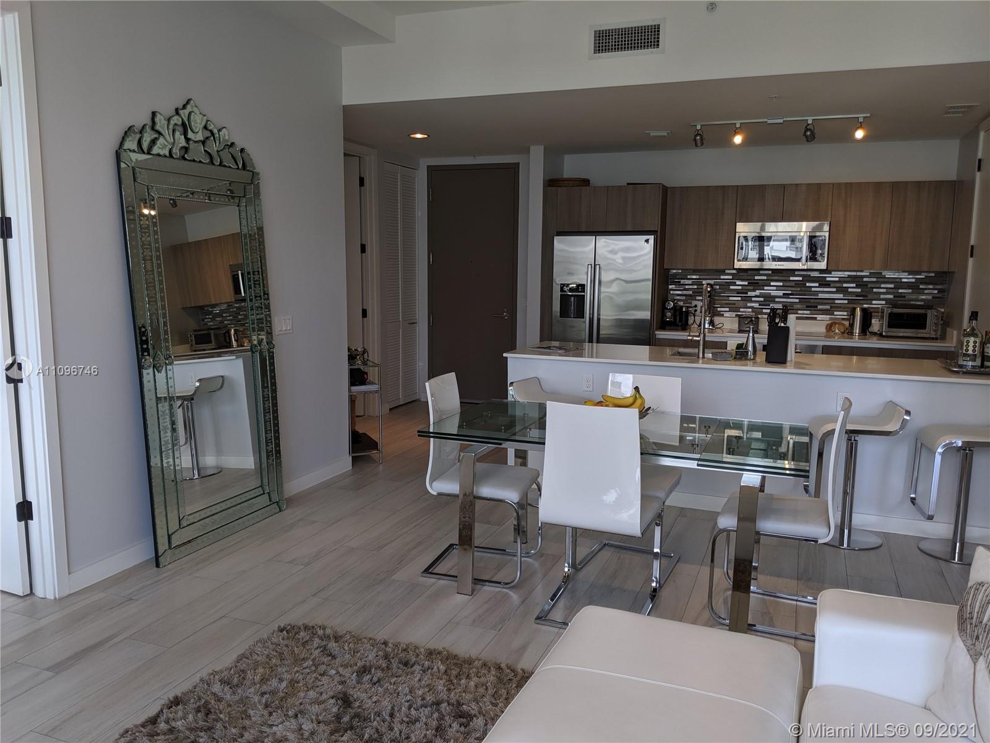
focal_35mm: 27
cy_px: 372
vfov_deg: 51.4
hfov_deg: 65.3
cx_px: 495
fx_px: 772
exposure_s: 1/120
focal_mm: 4.44
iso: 58
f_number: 1.8
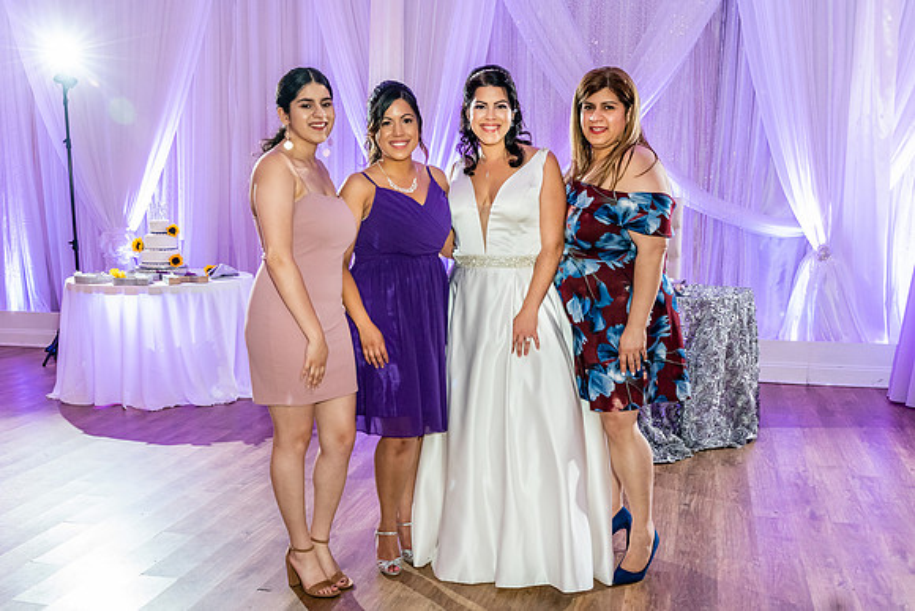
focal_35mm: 38
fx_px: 963
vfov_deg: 34.9
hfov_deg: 50.8
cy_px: 399
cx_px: 432
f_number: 4.5
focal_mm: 28
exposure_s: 1/125
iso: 3200
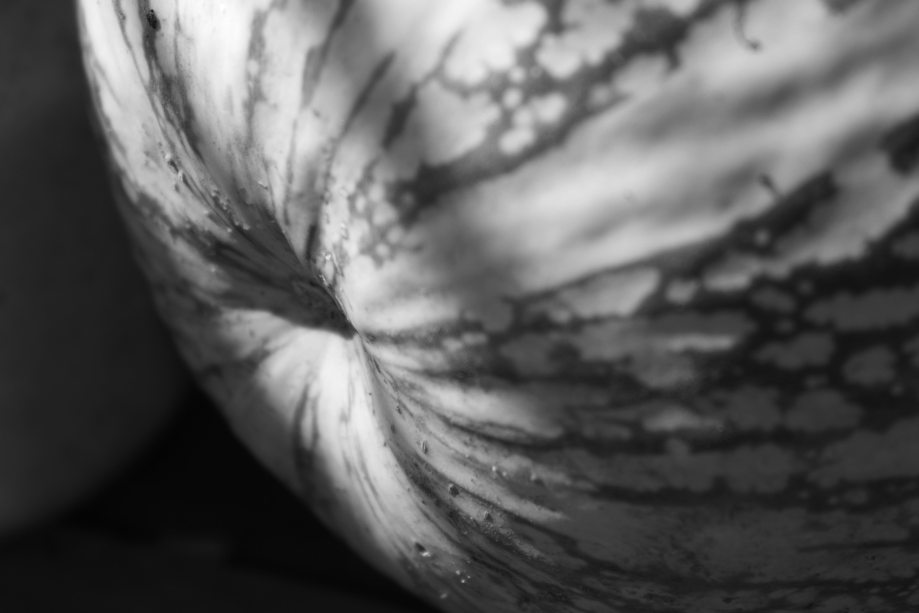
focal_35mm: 81
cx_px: 437
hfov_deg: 25.1
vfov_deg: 16.9
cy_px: 305
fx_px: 2068
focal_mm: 50
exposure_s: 1/160
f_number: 5.6
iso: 100
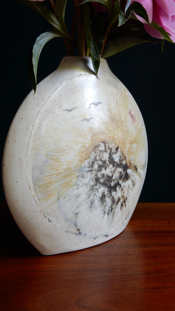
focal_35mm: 47
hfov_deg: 25.4
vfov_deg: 43.7
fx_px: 388
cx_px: 94
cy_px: 155
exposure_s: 1/30
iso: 220
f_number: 4.2
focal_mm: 7.6
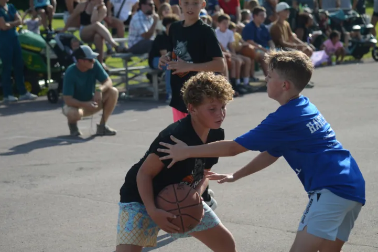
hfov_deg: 16.8
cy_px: 127
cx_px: 195
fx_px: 1280
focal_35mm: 122
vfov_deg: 11.2
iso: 400
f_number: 4.5
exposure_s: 1/2000
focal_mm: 78
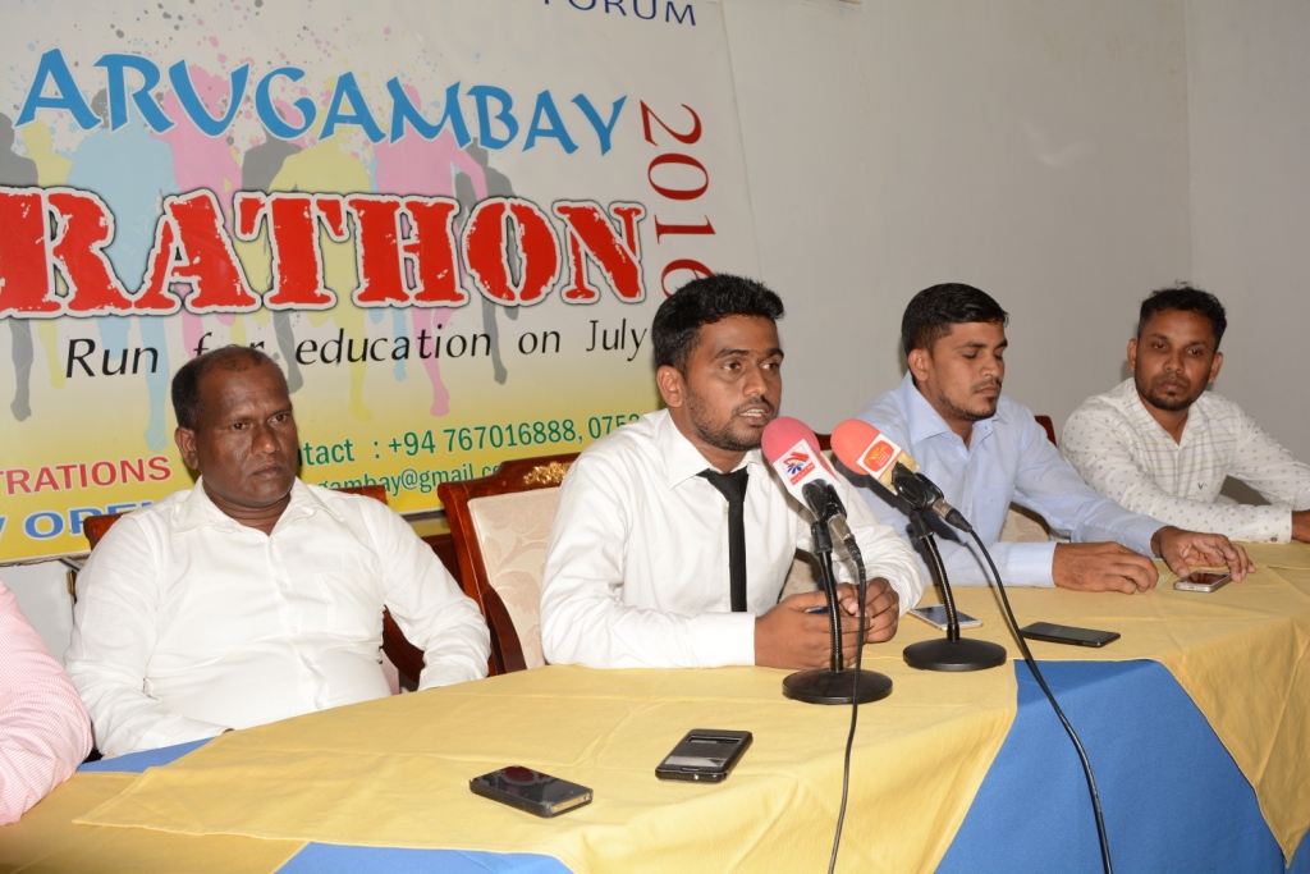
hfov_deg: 55.1
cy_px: 437
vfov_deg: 38.4
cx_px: 655
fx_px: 1256
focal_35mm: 34
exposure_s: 1/50
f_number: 7.1
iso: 200
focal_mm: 23
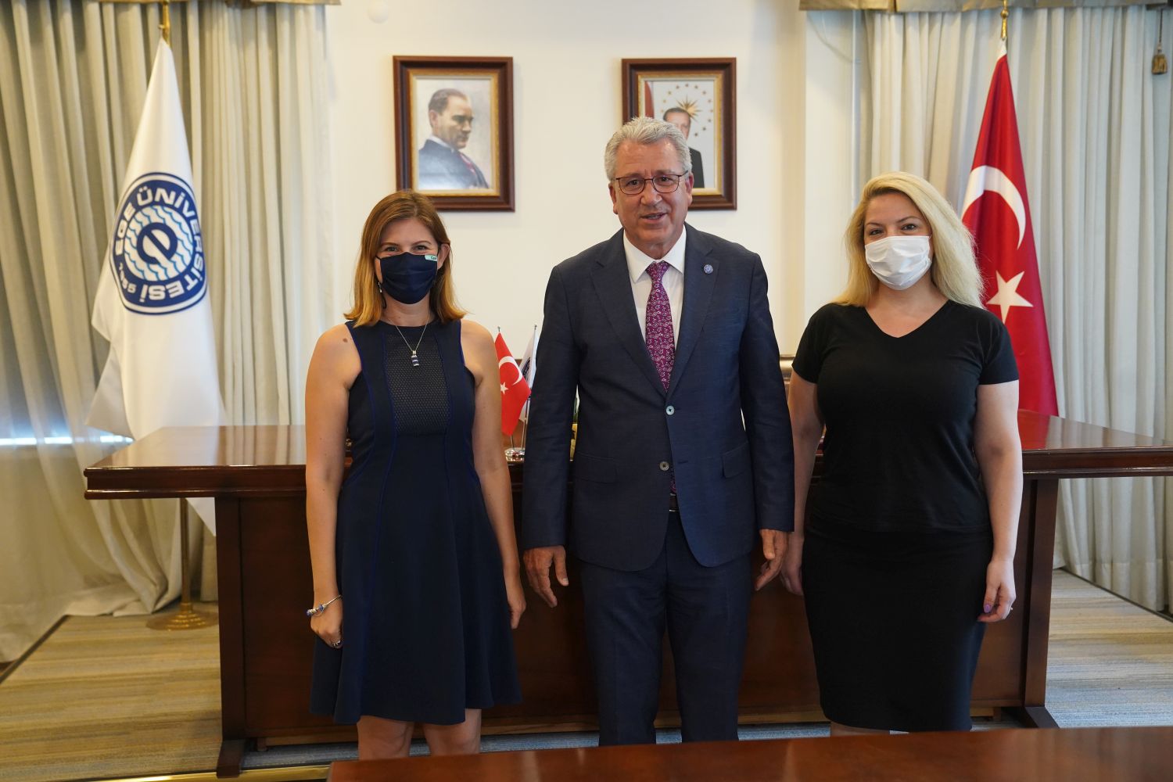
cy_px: 391
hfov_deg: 45.4
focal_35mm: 43
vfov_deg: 31.2
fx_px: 1401
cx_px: 586
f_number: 3.5
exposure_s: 1/200
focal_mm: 43
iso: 5000
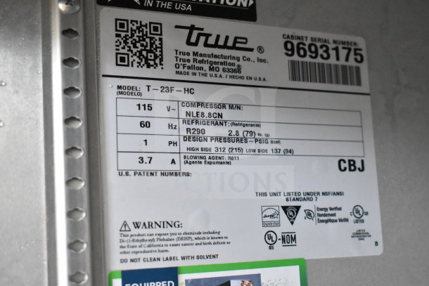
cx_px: 214
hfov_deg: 37.8
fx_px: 626
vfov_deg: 25.8
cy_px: 143
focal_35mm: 52
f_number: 4.5
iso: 7200
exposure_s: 1/60
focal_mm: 35
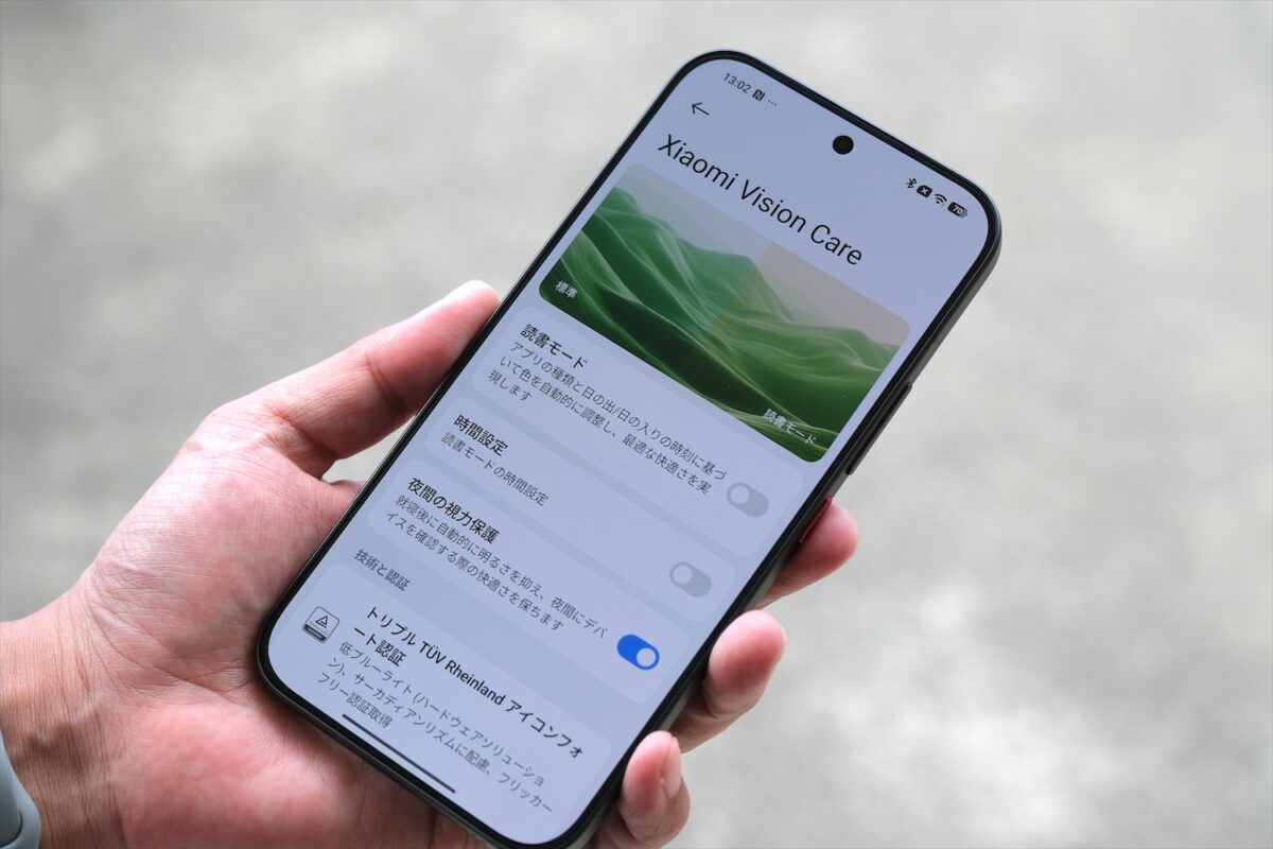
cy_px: 424
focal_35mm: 83
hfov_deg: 24.5
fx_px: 2935
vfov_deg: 16.5
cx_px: 636
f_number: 5
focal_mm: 55
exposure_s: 1/180
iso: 160
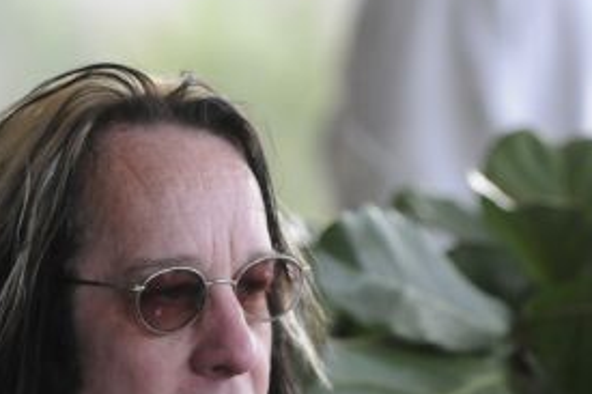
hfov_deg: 6.0
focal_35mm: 341
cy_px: 254
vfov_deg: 4.0
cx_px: 355
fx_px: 5602
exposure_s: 1/200
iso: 800
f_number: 2.8
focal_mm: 125
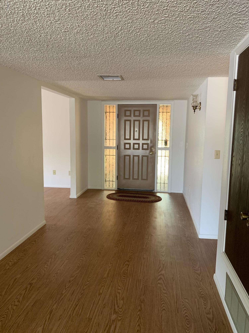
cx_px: 124
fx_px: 249
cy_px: 166
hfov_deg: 53.1
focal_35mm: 26
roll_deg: -1.1
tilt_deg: -6.4
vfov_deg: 67.3
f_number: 1.8
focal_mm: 4.25
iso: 125
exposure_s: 1/60
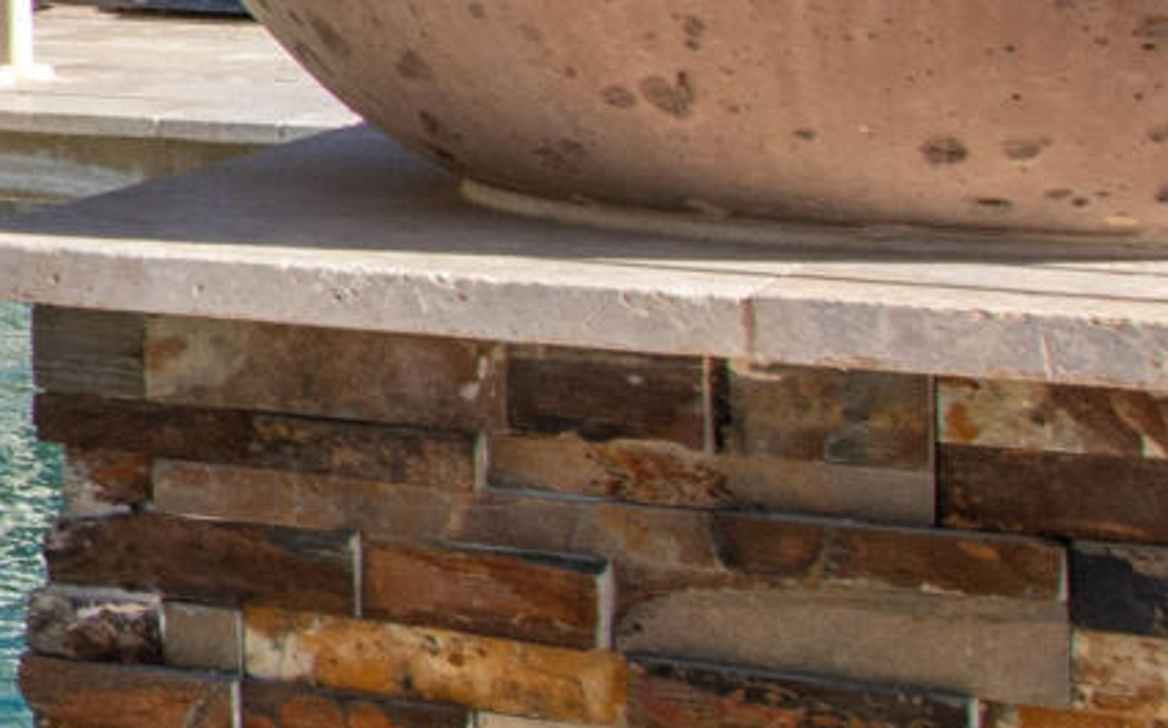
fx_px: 3436
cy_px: -132
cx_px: -1627
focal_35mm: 108
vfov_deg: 11.9
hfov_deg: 13.8
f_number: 11
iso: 100
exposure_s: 1/125
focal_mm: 10
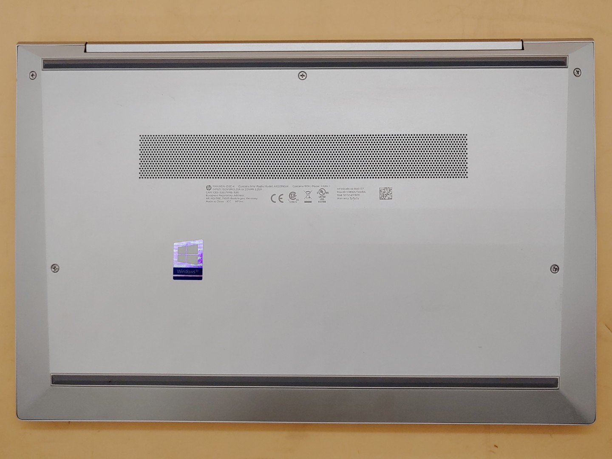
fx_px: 583
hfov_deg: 55.4
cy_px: 230
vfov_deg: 42.9
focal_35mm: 33
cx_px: 306
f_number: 1.8
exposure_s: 1/350
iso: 50
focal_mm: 4.36
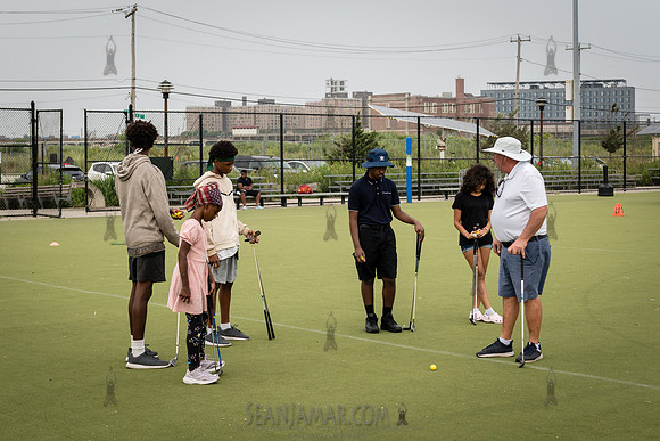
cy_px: 202
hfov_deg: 31.9
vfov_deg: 21.6
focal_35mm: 63
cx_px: 364
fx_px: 1152
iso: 200
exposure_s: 1/1600
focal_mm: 50
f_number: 4
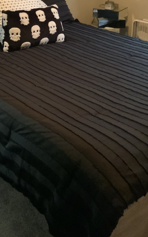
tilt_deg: -13.7
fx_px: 368
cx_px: 46
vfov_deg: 33.8
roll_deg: -1.0
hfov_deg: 22.6
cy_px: 24
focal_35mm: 57
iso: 500
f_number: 1.8
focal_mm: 3
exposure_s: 1/24
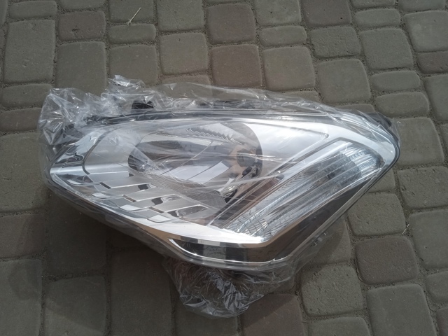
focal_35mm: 28
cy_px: 168
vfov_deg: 49.7
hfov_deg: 63.4
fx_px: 362
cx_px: 224
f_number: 2.2
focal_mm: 3.43
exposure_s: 1/1285
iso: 100
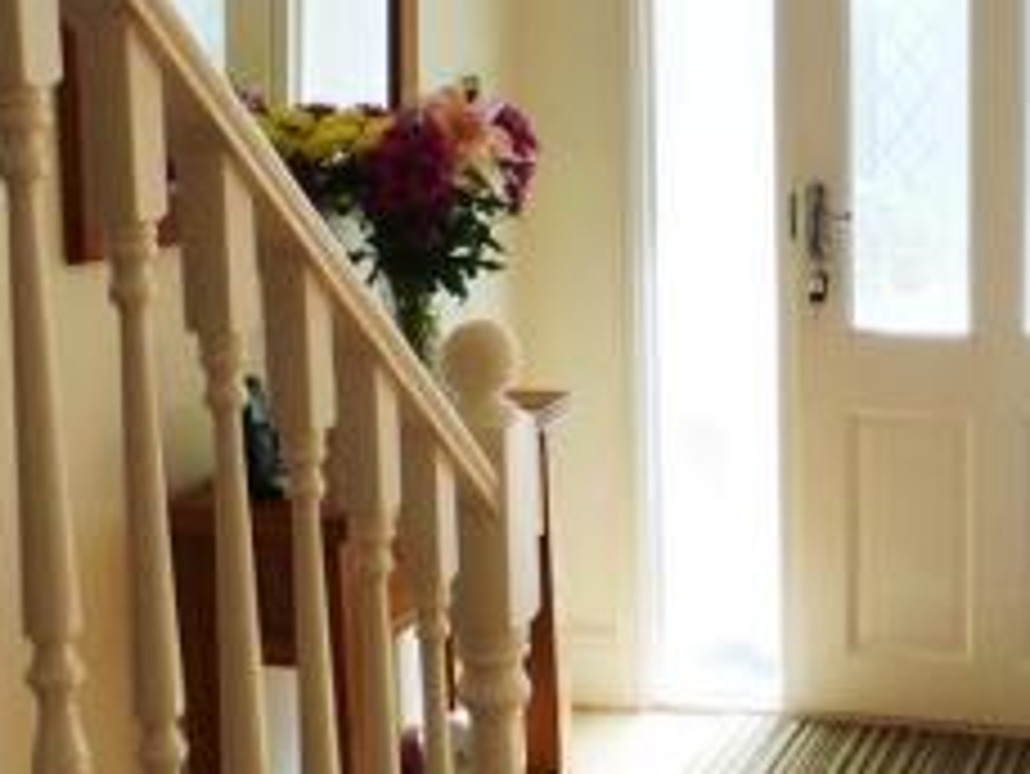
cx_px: 695
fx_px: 1816
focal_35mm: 61
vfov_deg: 23.9
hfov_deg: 31.4
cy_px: 259
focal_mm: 4.3
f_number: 3.3
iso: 100
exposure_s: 1/200
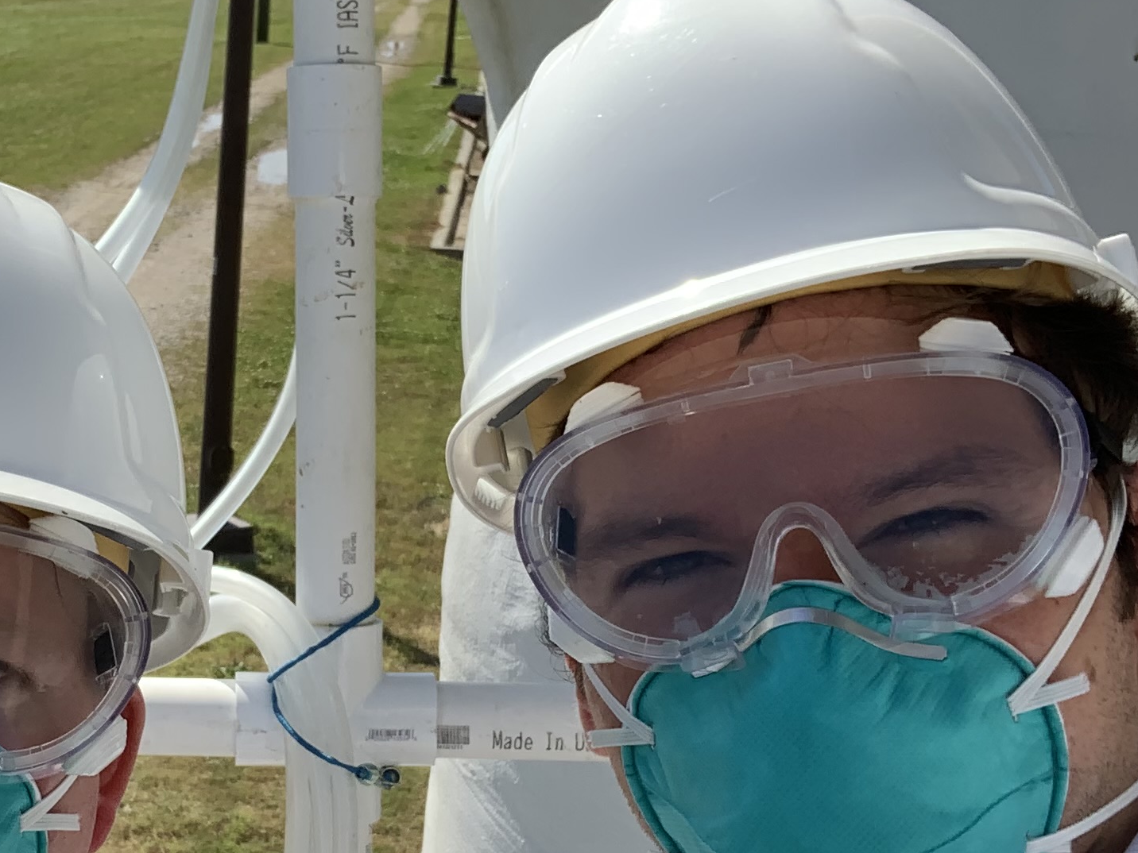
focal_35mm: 69
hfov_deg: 27.8
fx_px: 2268
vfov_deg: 21.2
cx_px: 296
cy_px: 592
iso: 16
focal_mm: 2.87
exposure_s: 1/933
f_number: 2.2
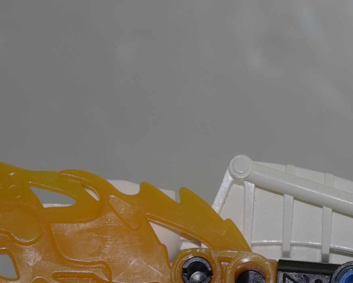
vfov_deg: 6.2
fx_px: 2591
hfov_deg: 7.8
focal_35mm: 248
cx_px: 306
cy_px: 248
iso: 100
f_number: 4.5
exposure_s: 1/60
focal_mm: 40
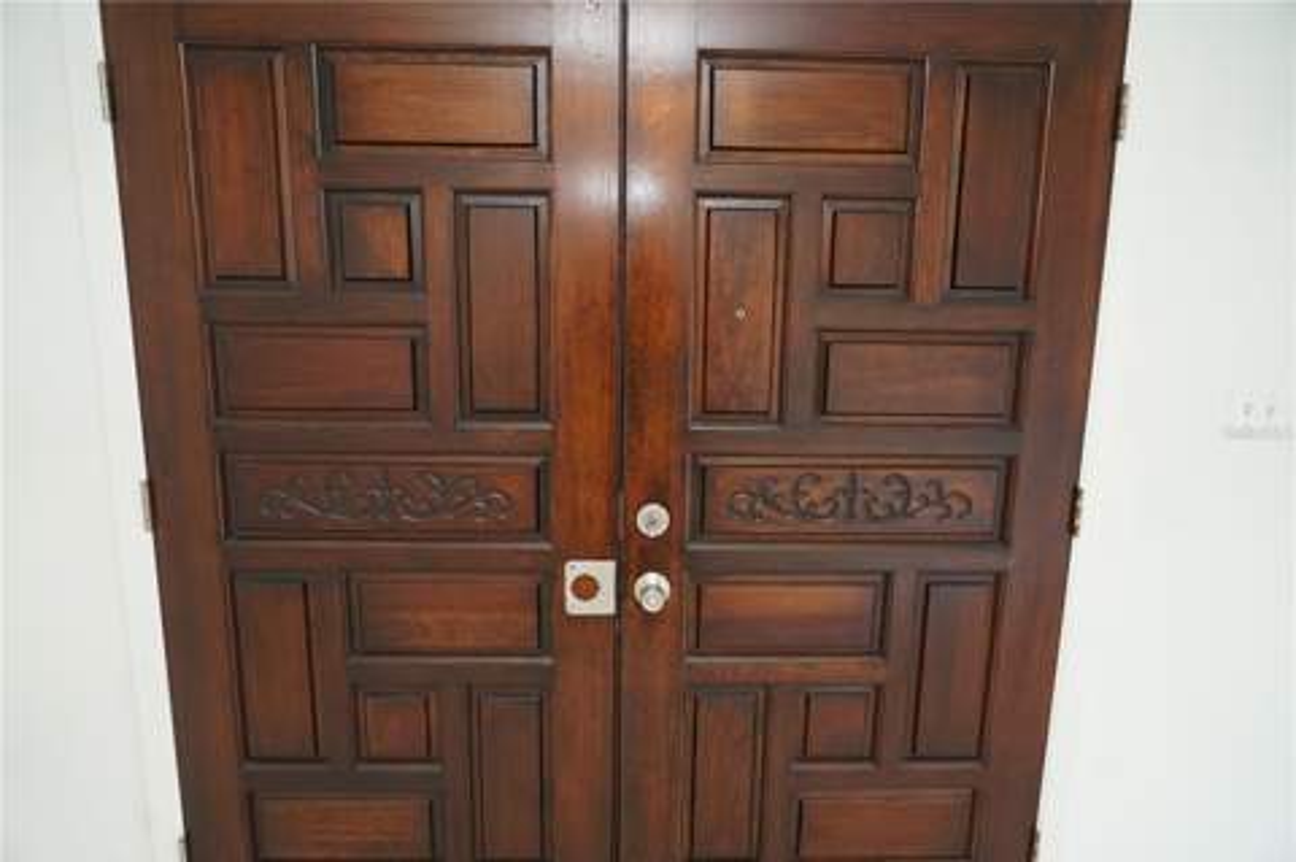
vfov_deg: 53.0
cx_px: 648
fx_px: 863
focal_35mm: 24
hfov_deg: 73.8
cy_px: 431
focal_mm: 24
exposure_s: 1/160
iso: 1600
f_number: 4
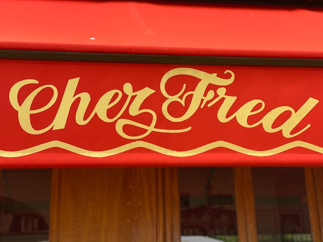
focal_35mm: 52
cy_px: 121
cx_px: 162
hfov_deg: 36.8
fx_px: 485
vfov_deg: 28.0
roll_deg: +1.2
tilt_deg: +16.1
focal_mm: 6
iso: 32
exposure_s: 1/122
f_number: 2
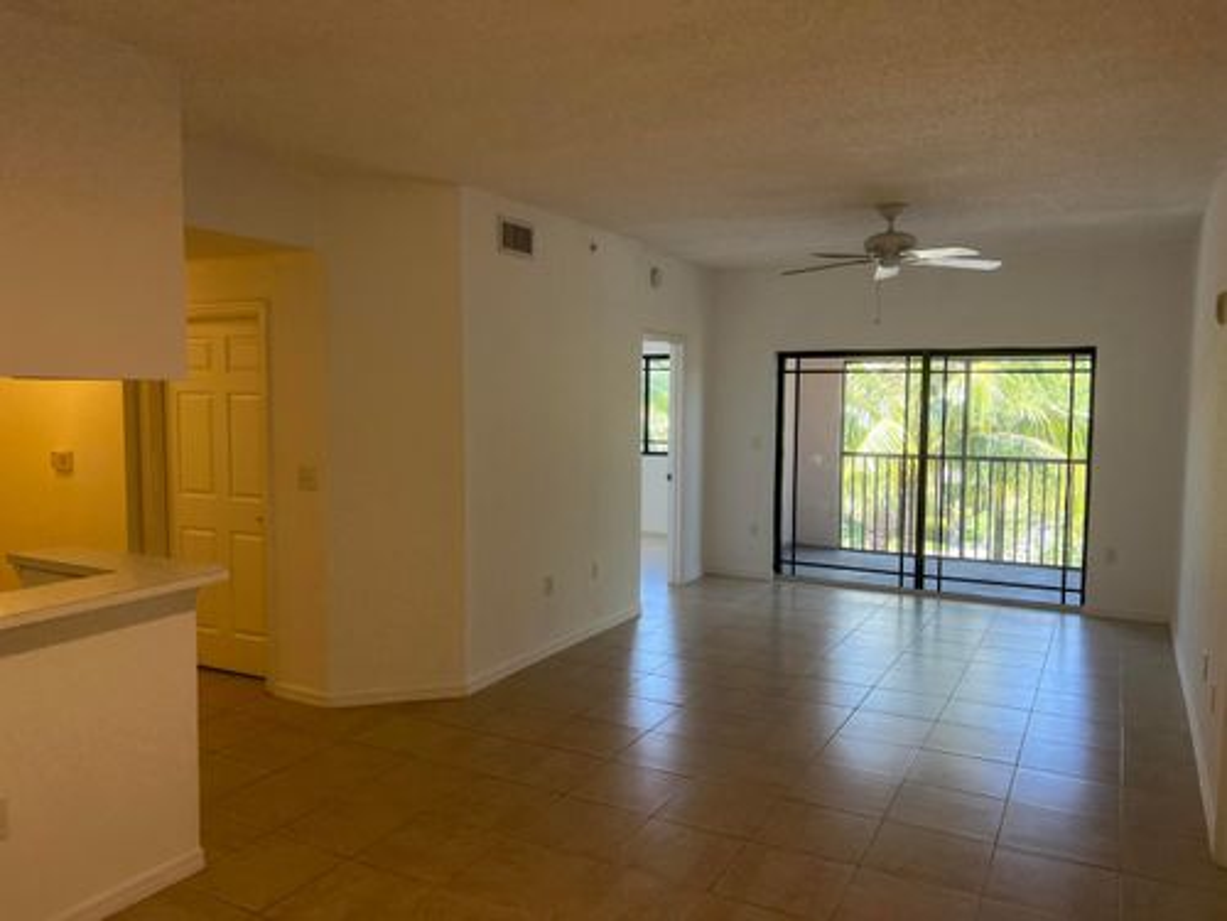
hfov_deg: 67.3
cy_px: 460
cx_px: 614
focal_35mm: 26
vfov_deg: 53.1
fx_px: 922
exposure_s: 1/120
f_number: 1.5
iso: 64
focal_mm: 5.7
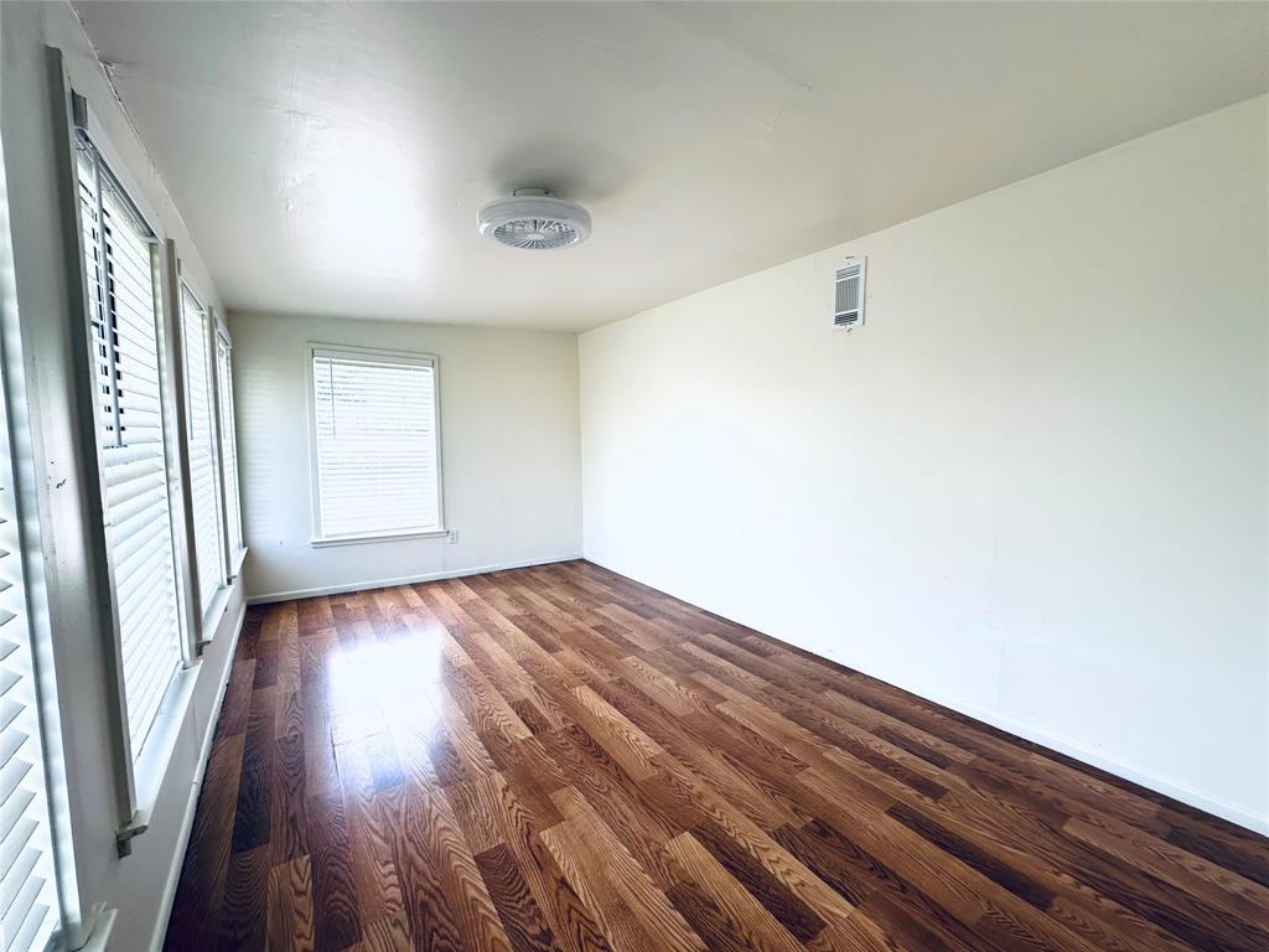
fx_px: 513
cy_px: 476
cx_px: 634
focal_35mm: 14
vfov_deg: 85.7
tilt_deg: -4.4
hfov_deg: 102.1
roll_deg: -0.6
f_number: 2.2
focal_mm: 2.22
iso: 40
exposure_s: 1/147
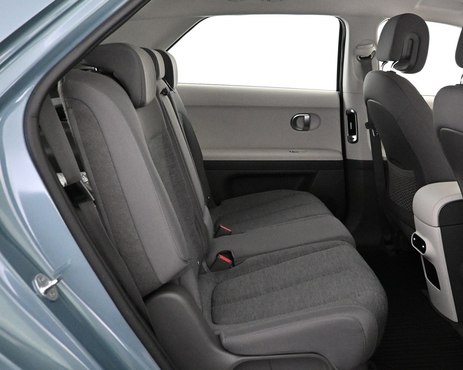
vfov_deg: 38.2
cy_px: 166
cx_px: 281
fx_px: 534
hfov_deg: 46.6
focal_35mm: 39
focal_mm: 16
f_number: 3.5
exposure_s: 1/80
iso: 4000
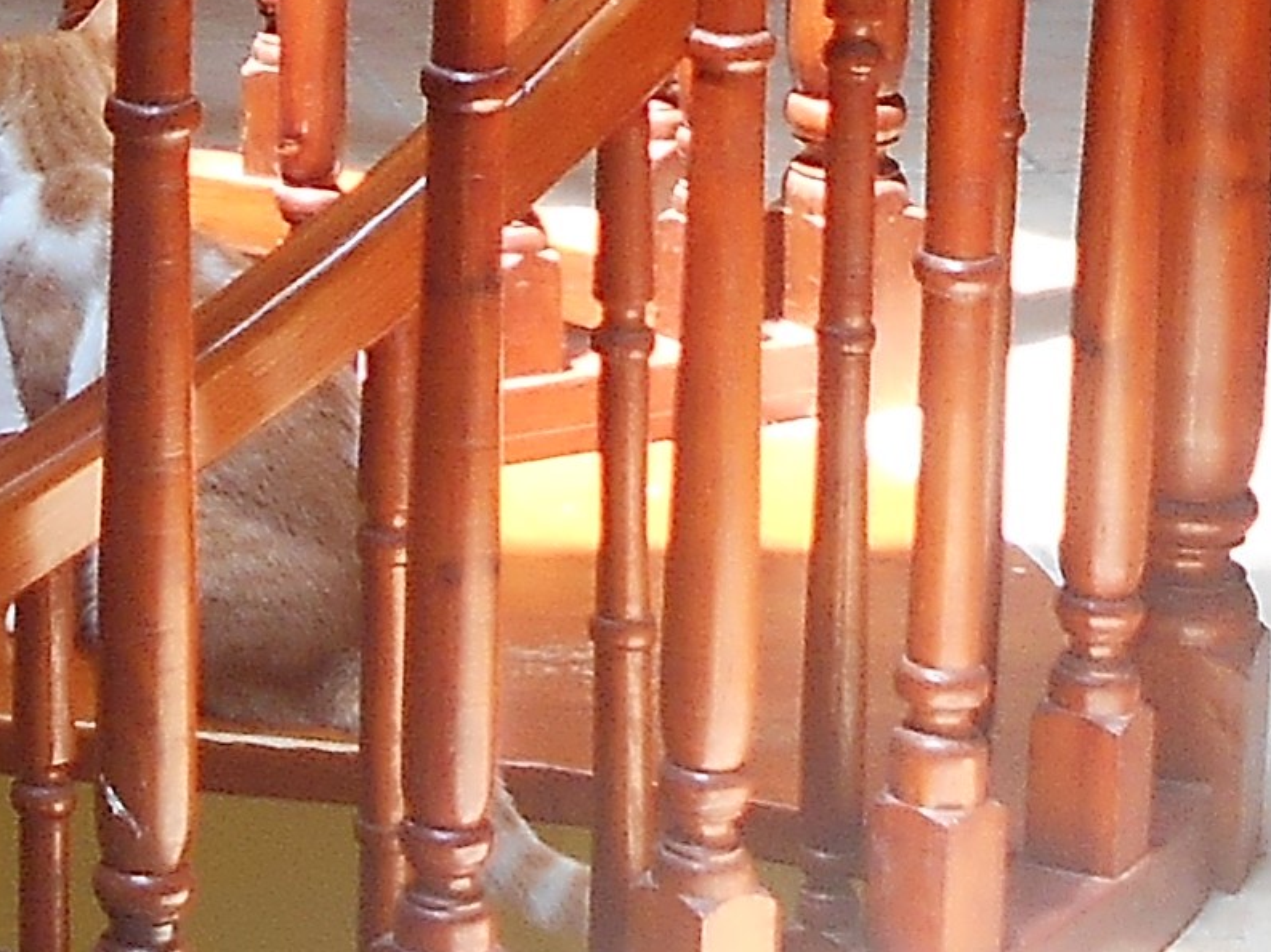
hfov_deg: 11.2
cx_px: -617
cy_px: -745
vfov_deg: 8.5
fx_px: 6202
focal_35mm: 169
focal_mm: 4.6
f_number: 3.2
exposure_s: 1/40
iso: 80
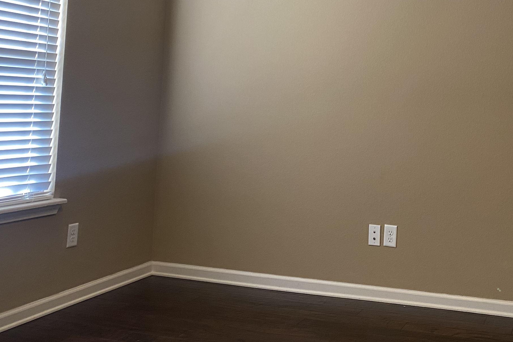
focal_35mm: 46
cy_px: 47
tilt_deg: +6.5
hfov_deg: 41.8
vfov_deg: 28.3
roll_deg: -3.1
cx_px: 367
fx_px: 655
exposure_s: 1/60
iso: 100
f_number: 1.8
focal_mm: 4.25
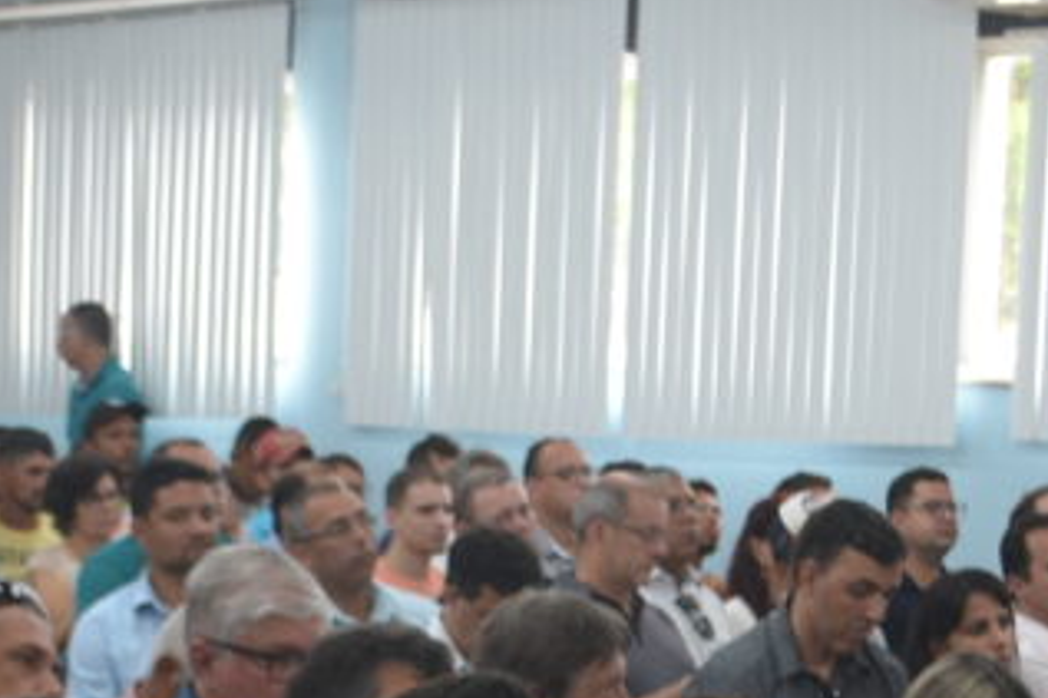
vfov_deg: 10.6
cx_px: 205
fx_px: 3666
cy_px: 971
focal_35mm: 126
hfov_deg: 16.2
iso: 400
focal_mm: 26
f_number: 4.2
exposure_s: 1/40
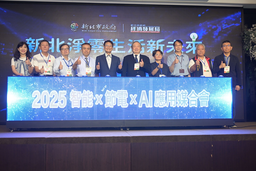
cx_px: 128
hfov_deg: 46.4
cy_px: 86
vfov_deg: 31.9
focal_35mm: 42
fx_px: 299
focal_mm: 42
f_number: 3.2
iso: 640
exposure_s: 1/160
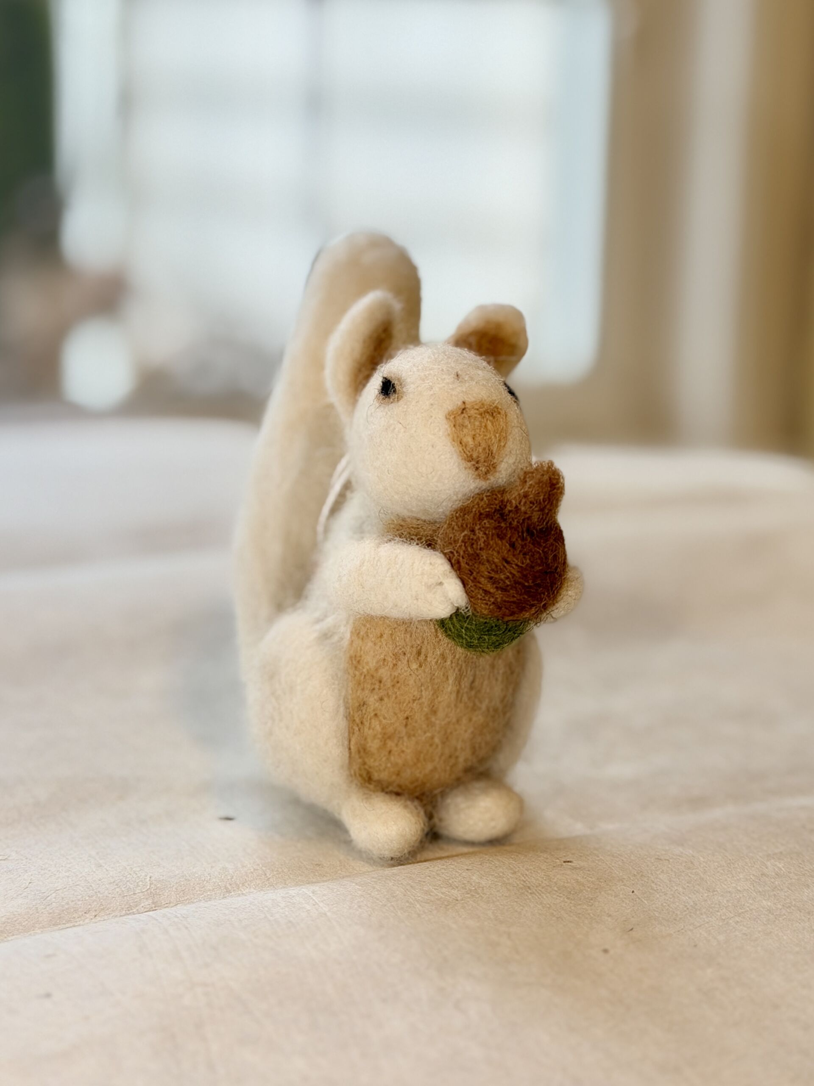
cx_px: 407
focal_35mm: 48
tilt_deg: -12.3
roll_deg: +0.1
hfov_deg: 30.3
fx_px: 1505
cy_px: 543
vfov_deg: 39.7
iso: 80
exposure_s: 1/120
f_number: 1.78
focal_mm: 6.76
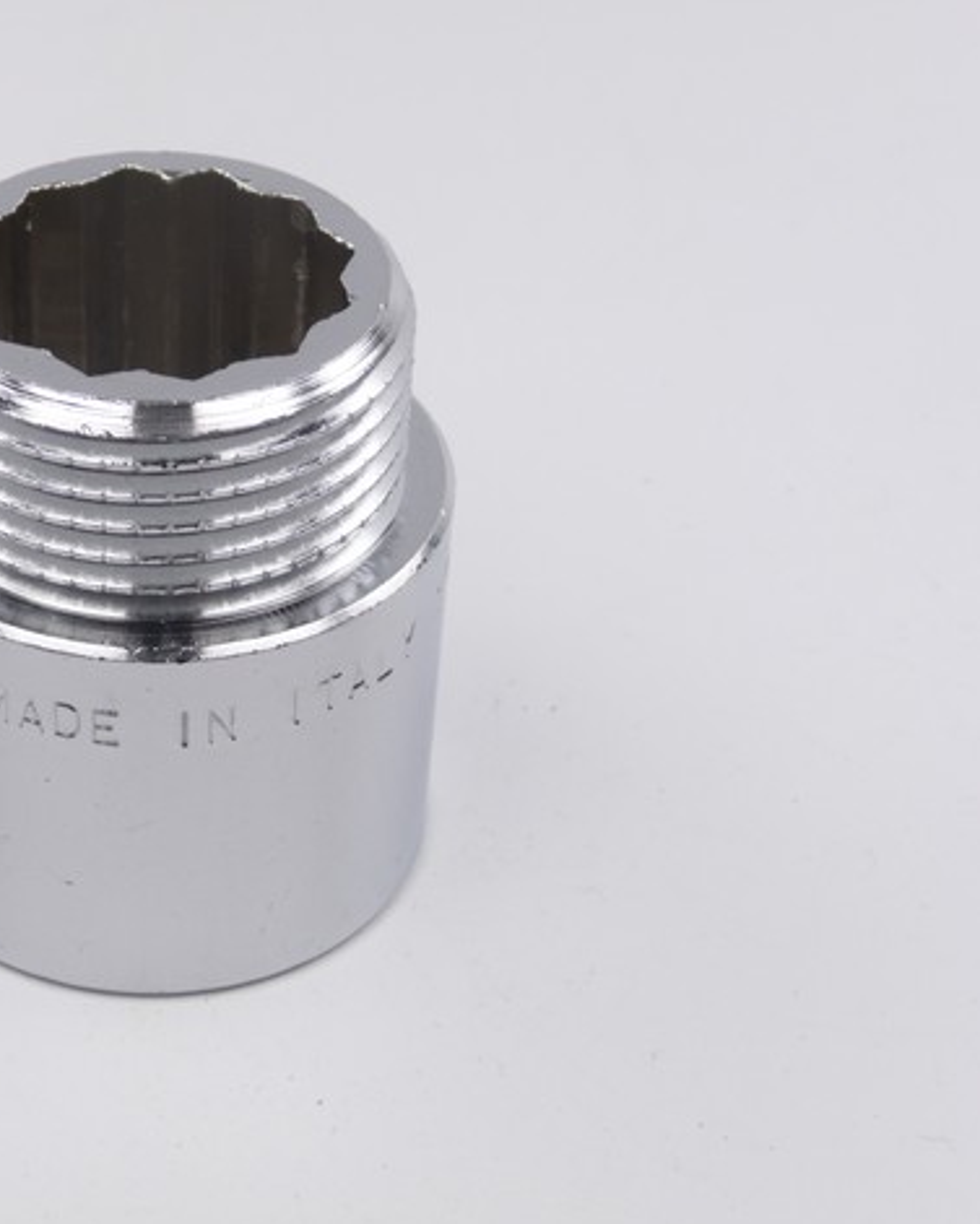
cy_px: 616
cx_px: 166
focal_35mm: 73
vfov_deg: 26.1
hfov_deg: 20.7
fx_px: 2646
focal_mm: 9.3
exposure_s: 1/640
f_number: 4.3
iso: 100
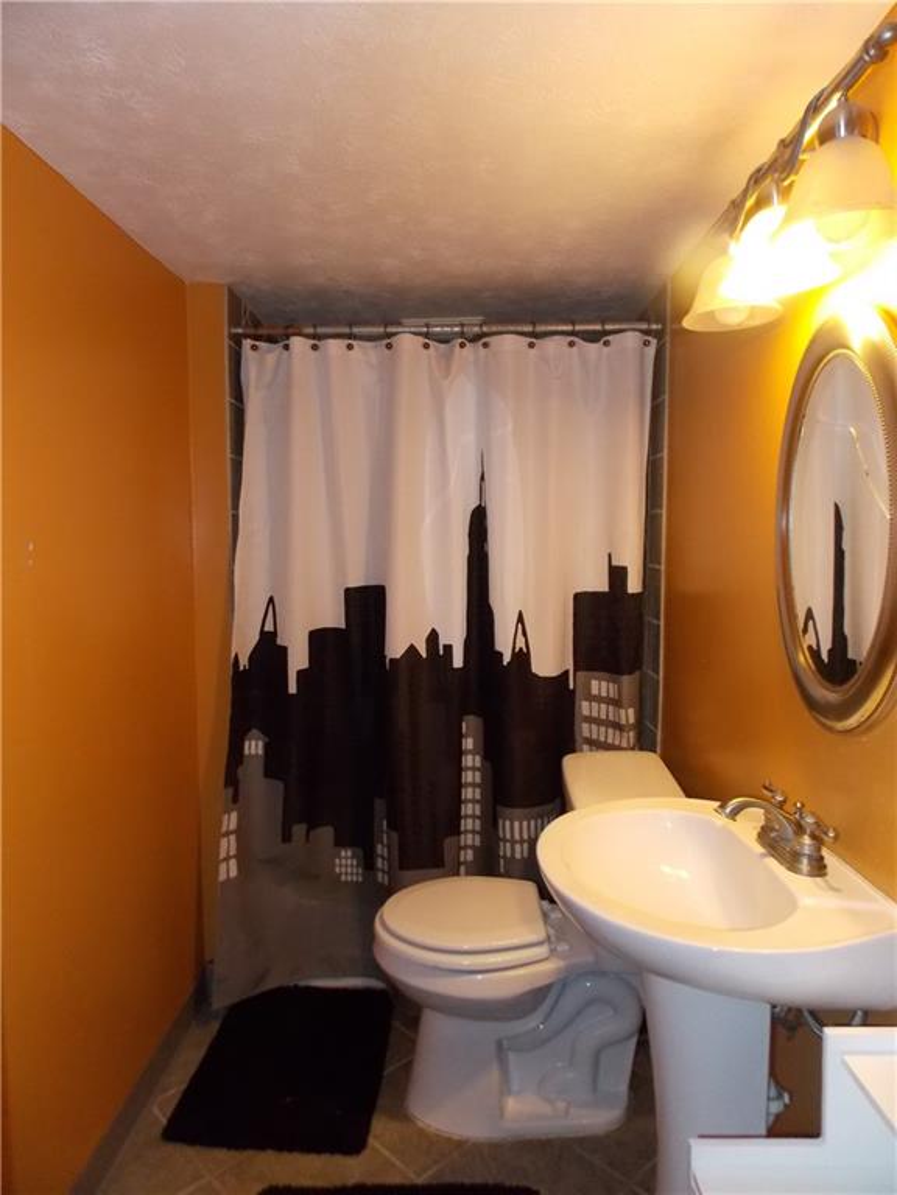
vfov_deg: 73.9
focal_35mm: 23
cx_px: 448
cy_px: 598
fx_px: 795
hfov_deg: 58.9
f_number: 3.1
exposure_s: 1/30
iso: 400
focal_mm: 4
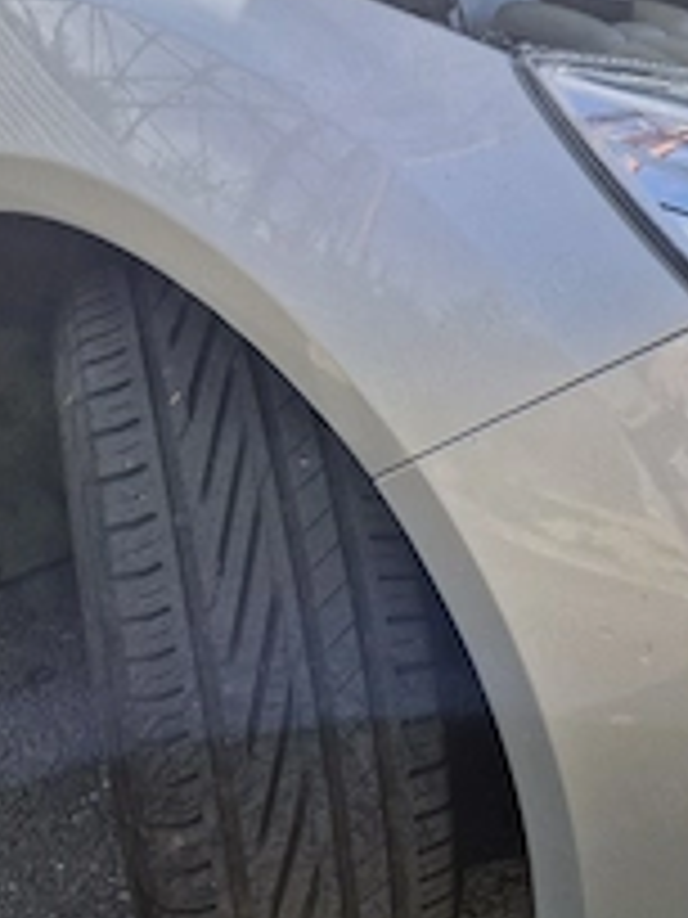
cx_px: 531
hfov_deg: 31.5
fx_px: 1193
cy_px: 414
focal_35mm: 45
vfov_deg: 42.0
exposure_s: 1/909
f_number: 1.8
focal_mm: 5.54
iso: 50
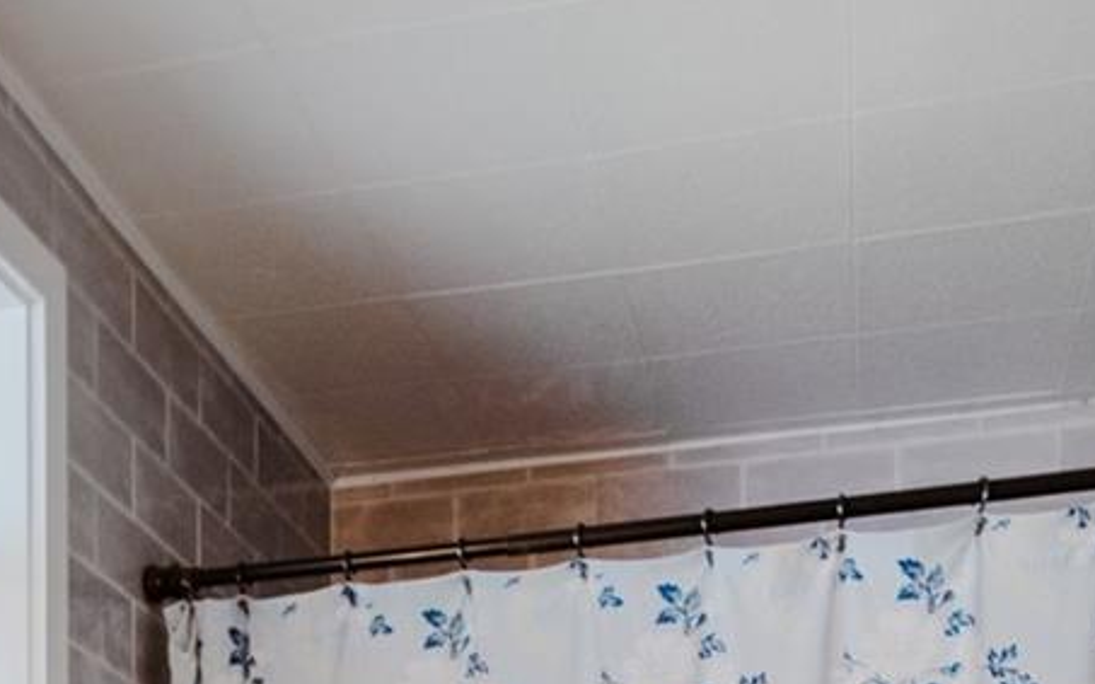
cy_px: 1225
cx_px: 392
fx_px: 1611
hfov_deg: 37.2
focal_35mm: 54
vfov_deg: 18.7
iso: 100
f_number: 7.1
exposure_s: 1/3.33
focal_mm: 10
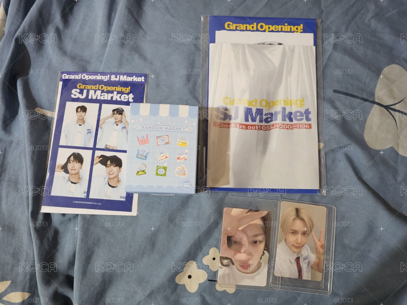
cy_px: 152
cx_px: 204
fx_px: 270
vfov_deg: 58.9
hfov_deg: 73.9
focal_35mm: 23
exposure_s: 1/30
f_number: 1.7
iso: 640
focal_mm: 6.3
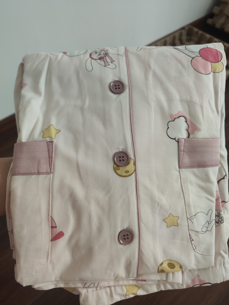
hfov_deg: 56.8
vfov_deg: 71.6
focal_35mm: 24
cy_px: 152
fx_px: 212
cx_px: 114
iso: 536
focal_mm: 6.92
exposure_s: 1/50
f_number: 1.9
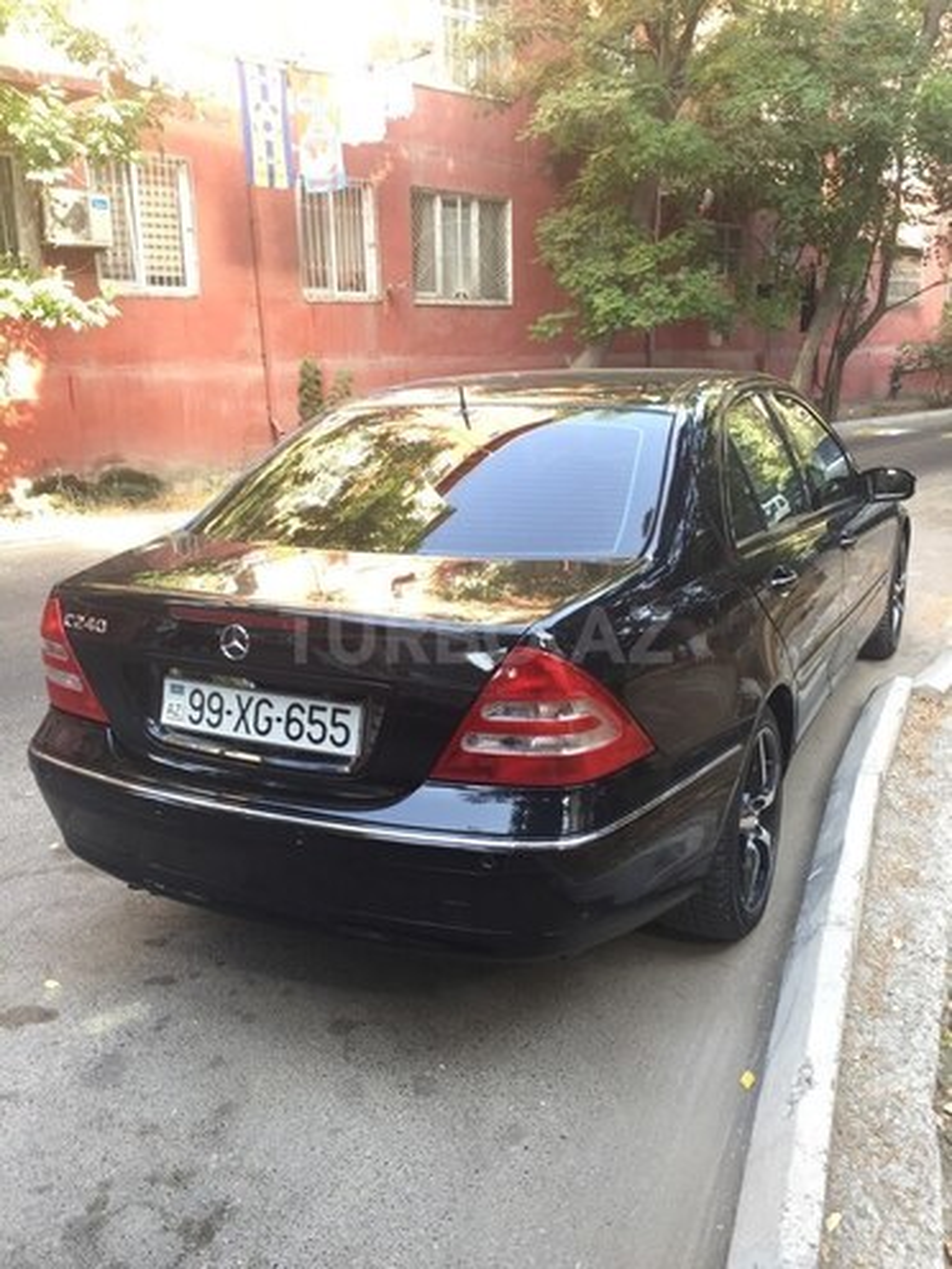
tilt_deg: -13.9
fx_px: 1063
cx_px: 476
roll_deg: +1.8
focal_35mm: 29
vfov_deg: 61.7
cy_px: 634
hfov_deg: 48.2
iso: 40
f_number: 2.2
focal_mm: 4.15
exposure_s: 1/50
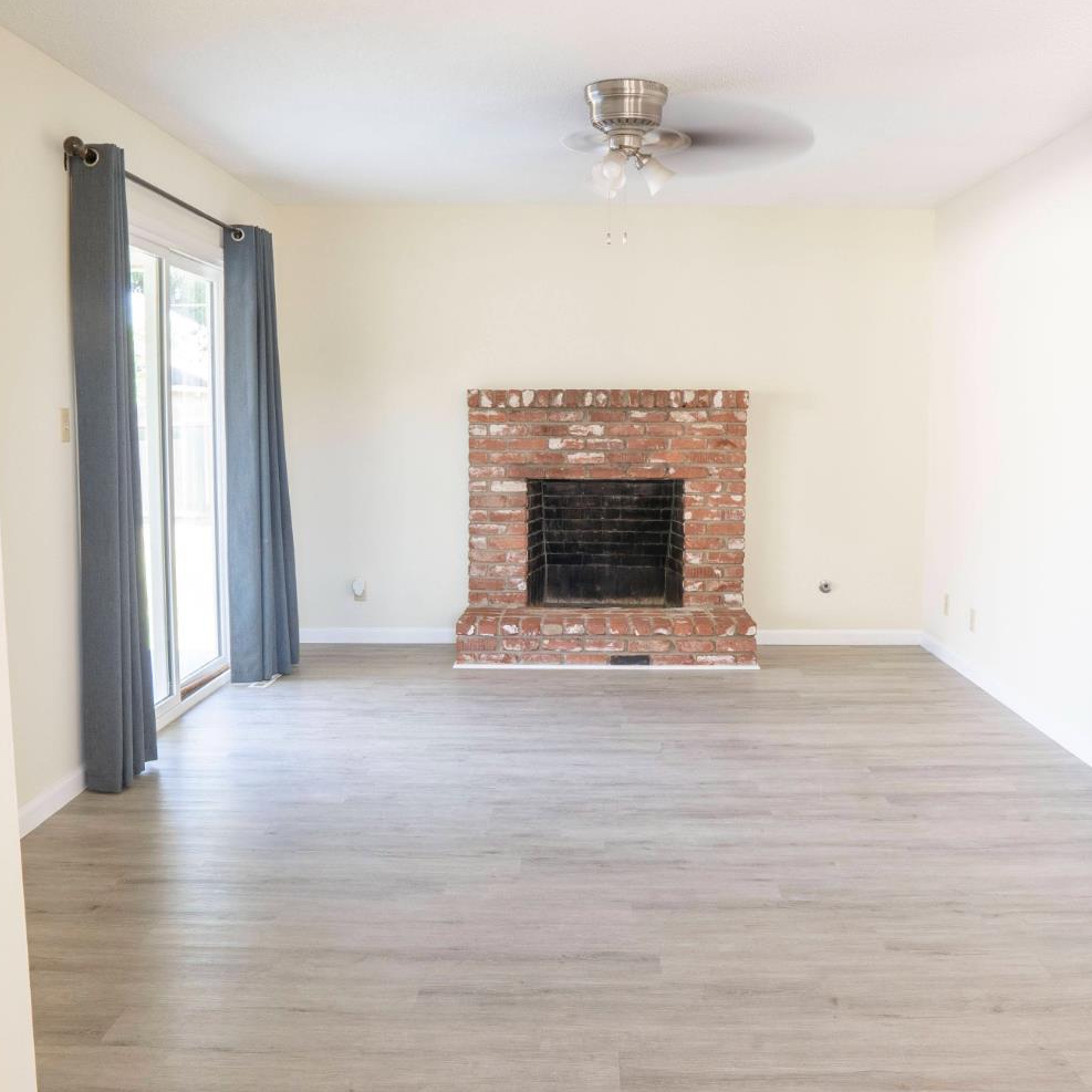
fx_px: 1106
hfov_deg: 52.4
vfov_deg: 52.5
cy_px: 550
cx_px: 609
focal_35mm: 31
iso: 320
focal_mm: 16
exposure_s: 1/2
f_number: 14
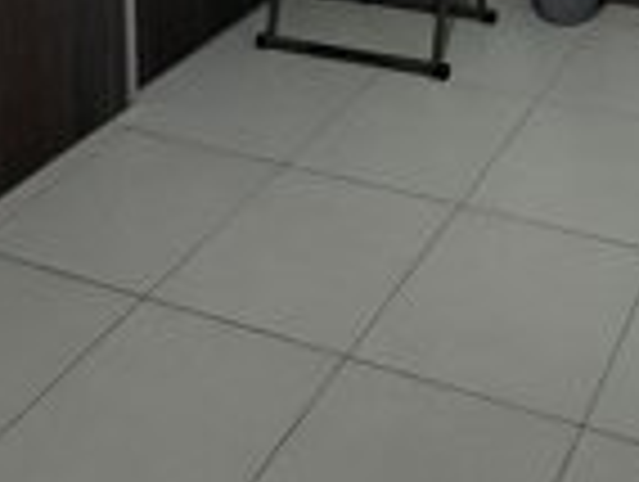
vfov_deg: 18.1
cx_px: 587
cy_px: -459
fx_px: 1072
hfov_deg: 31.5
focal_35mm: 58
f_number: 2.2
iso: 80
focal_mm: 1.74
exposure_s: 1/40
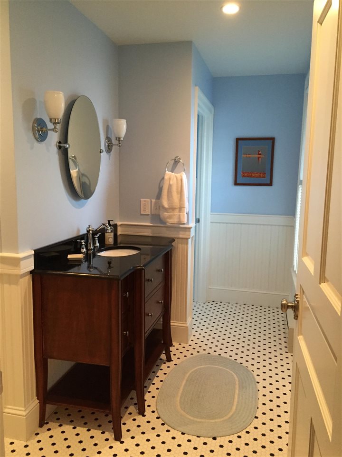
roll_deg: -0.8
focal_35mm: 29
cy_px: 228
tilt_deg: -7.3
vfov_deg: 61.7
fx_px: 382
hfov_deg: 48.2
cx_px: 171
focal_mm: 4.15
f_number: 2.2
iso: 200
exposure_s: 1/30
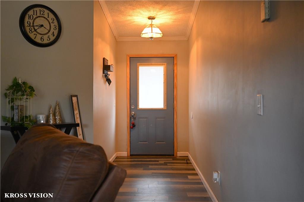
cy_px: 101
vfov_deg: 35.0
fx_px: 321
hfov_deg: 50.7
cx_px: 152
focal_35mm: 38
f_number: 5.6
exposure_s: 1/80
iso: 3200
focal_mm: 38
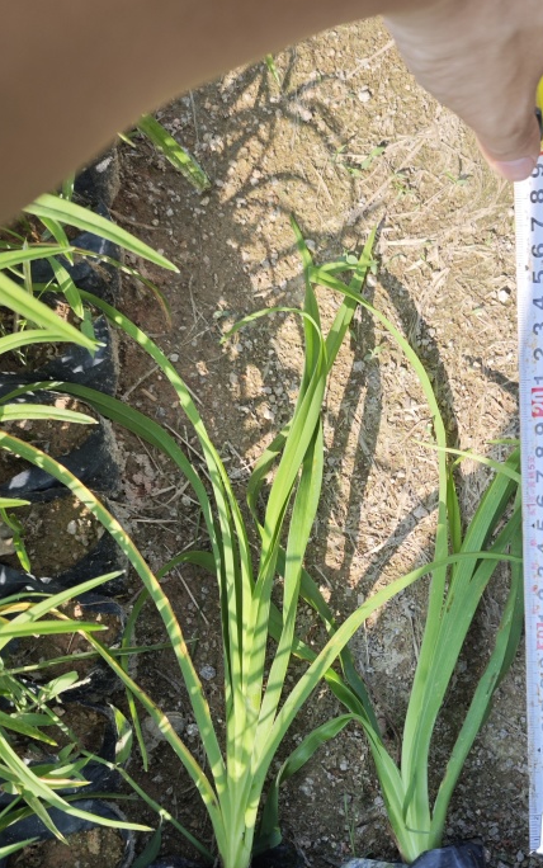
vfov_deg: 50.4
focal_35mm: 38
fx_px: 899
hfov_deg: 32.2
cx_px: 476
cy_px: 592
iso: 50
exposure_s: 1/649
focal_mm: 6.55
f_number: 1.6
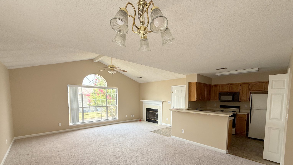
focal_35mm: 16
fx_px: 124
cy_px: 107
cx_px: 153
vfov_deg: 65.7
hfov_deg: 99.3
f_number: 2.2
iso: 50
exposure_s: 1/105
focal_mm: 2.22
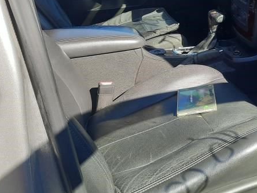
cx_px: 217
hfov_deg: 39.8
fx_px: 334
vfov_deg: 31.8
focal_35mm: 45
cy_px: 58
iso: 32
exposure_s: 1/151
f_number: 2
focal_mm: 4.6
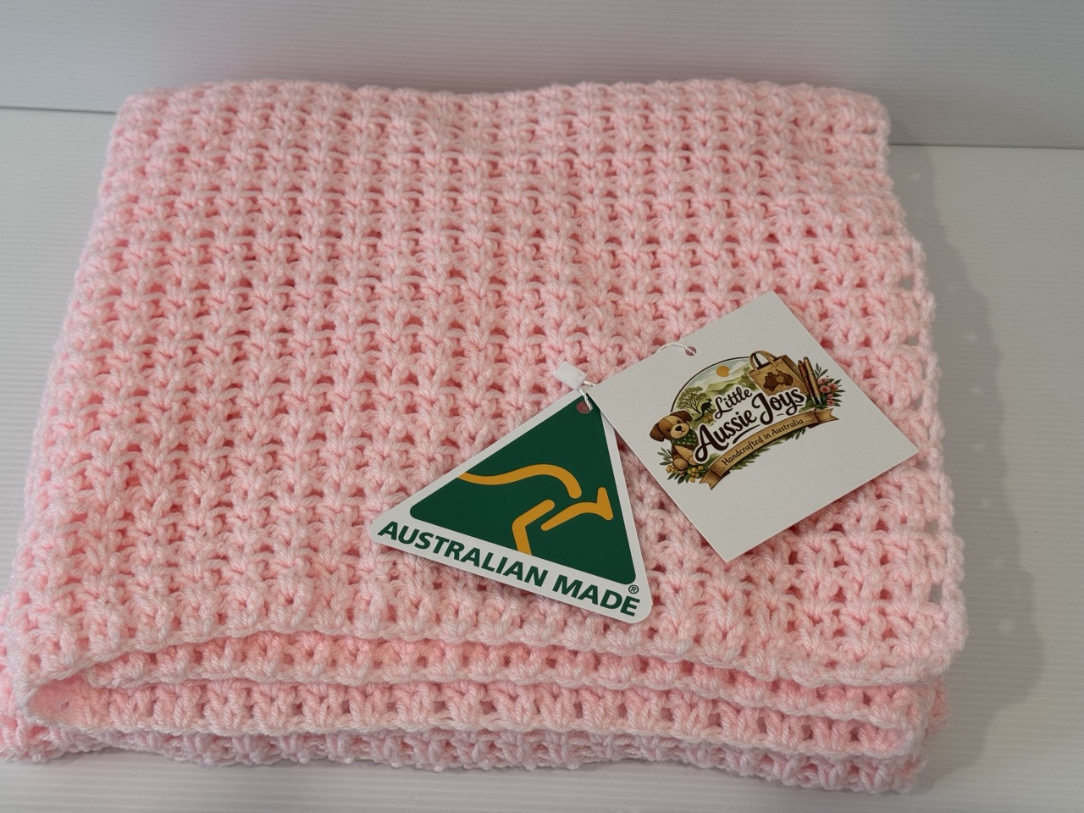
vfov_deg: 30.3
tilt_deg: -53.8
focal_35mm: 48
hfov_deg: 39.7
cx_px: 542
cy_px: 406
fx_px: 1503
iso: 64
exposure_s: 1/121
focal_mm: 6.76
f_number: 1.78
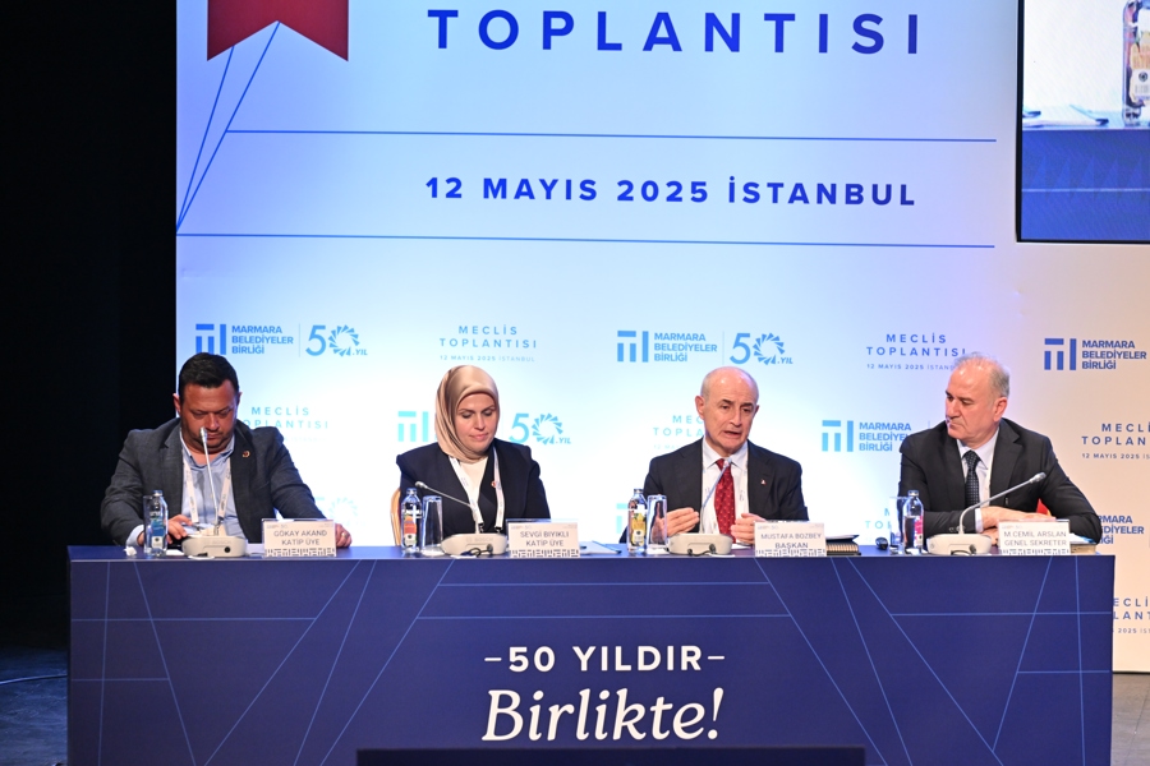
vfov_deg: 7.8
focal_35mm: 175
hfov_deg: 11.7
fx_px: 5590
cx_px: 575
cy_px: 383
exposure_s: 1/200
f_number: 4.5
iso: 2500
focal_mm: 175
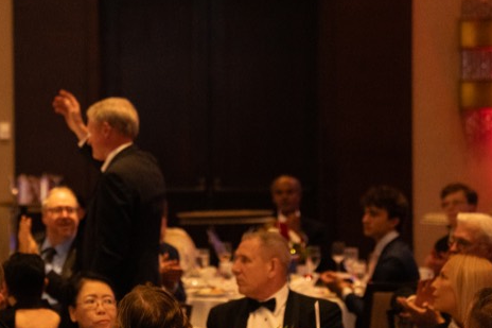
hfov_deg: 11.3
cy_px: 150
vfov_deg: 7.6
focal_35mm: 181
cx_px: 72
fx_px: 2473
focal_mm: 70
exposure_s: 1/100
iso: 6400
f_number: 3.2
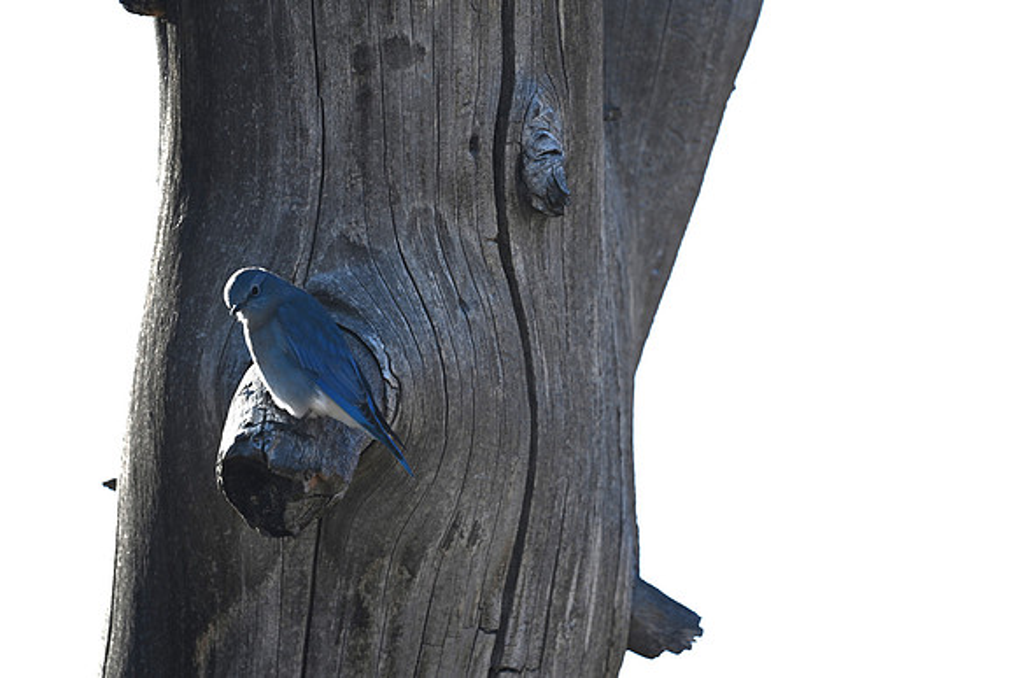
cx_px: 508
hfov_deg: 3.4
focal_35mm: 600
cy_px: 339
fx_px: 16937
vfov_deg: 2.3
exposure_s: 1/640
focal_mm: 600
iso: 200
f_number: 6.3
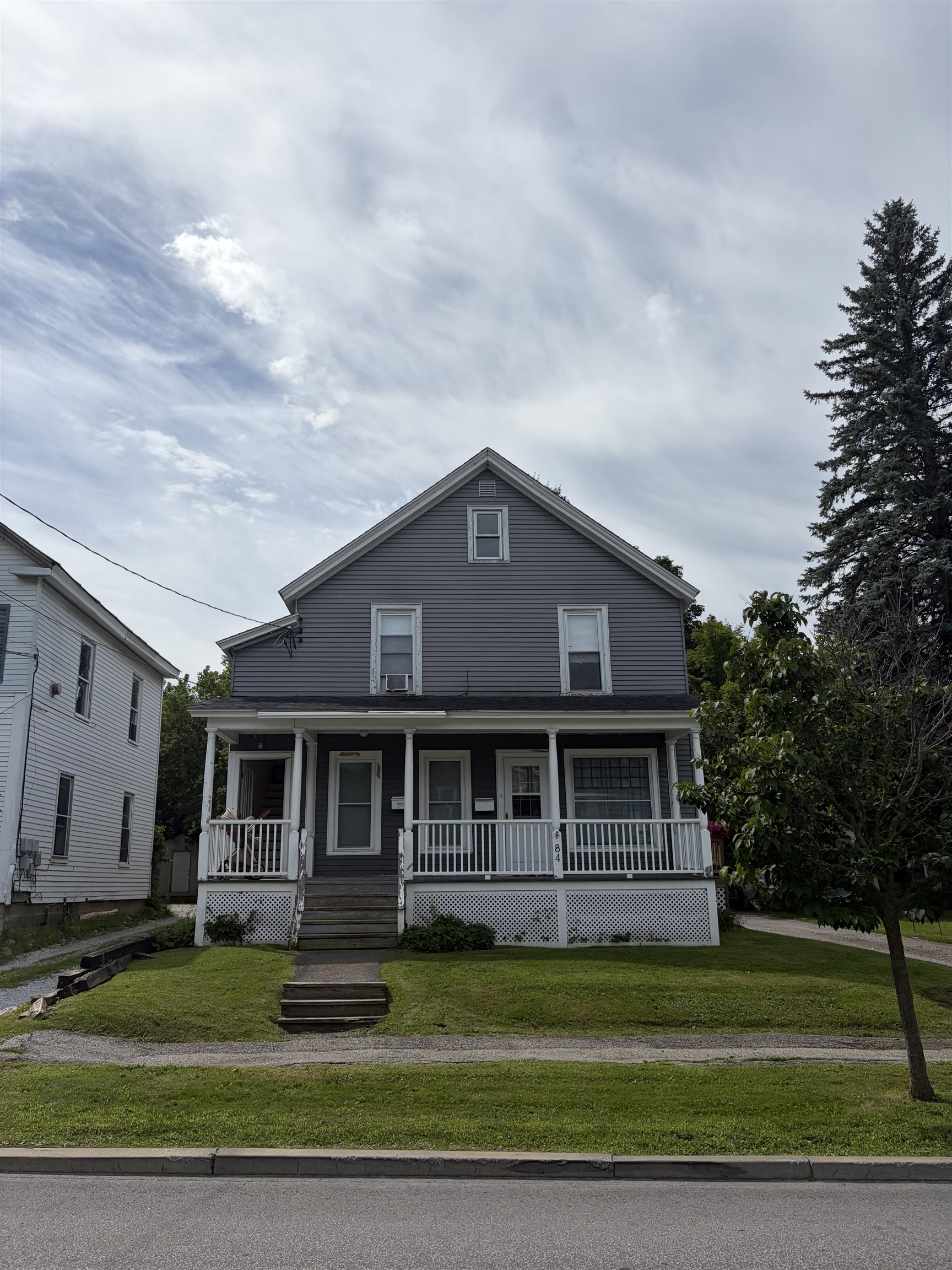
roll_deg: +1.4
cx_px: 476
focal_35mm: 26
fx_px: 953
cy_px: 635
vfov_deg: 67.3
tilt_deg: +13.3
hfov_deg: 53.1
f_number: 1.6
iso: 50
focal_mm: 5.96
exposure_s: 1/7813
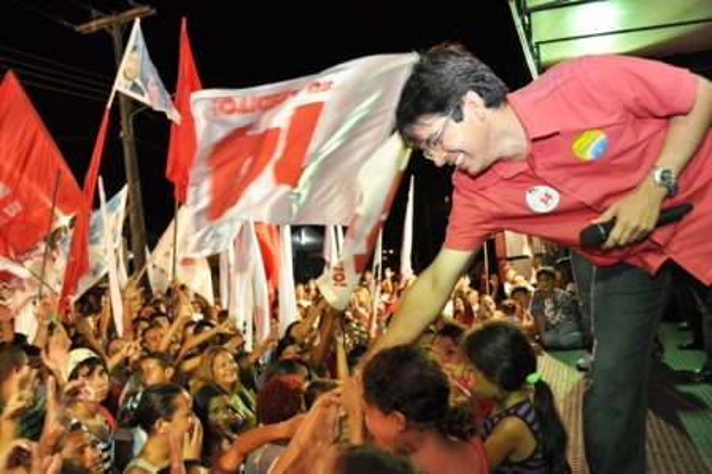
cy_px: 237
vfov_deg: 47.9
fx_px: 534
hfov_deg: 67.4
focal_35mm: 27
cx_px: 356
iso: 800
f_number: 4
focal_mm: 18
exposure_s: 1/60
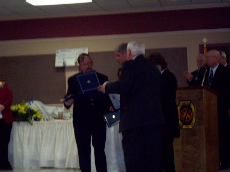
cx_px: 115
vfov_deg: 16.1
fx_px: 611
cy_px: 86
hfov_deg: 21.3
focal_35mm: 92
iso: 200
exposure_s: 1/80.3
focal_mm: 15.3
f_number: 4.7
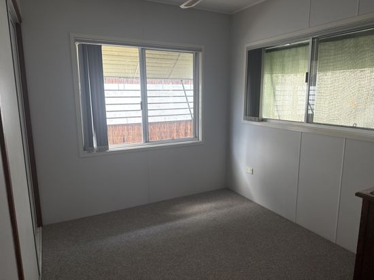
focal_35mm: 24
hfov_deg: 71.6
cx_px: 187
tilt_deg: -10.1
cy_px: 140
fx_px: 259
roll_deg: +0.0
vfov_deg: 56.8
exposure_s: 1/146
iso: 200
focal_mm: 6.76
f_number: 1.78
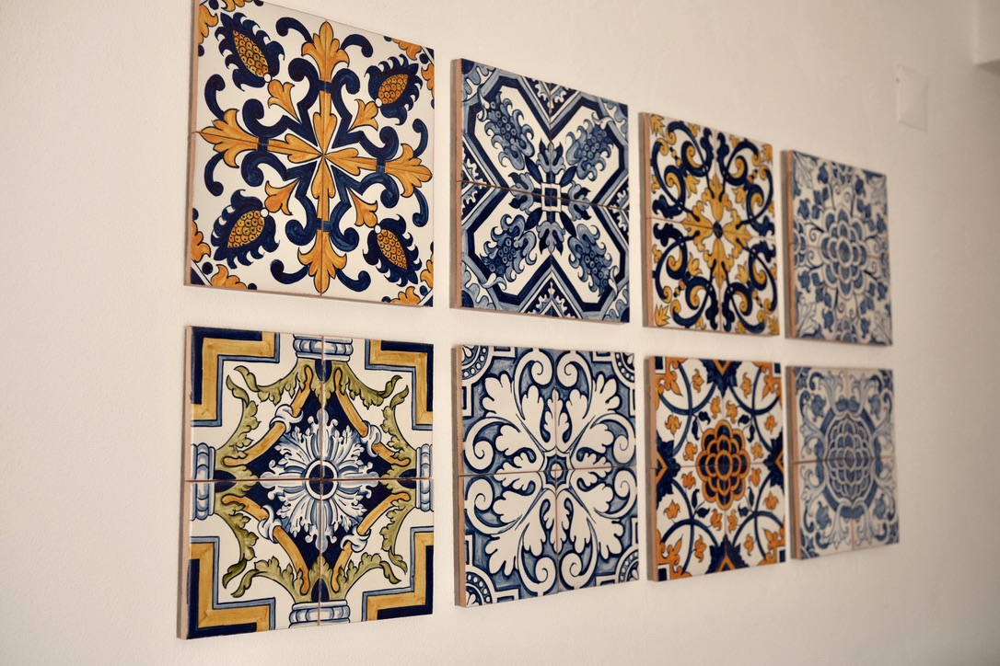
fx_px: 1139
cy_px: 333
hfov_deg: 47.4
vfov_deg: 32.6
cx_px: 500
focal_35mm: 41
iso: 125
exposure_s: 1/100
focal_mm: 27
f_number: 2.5
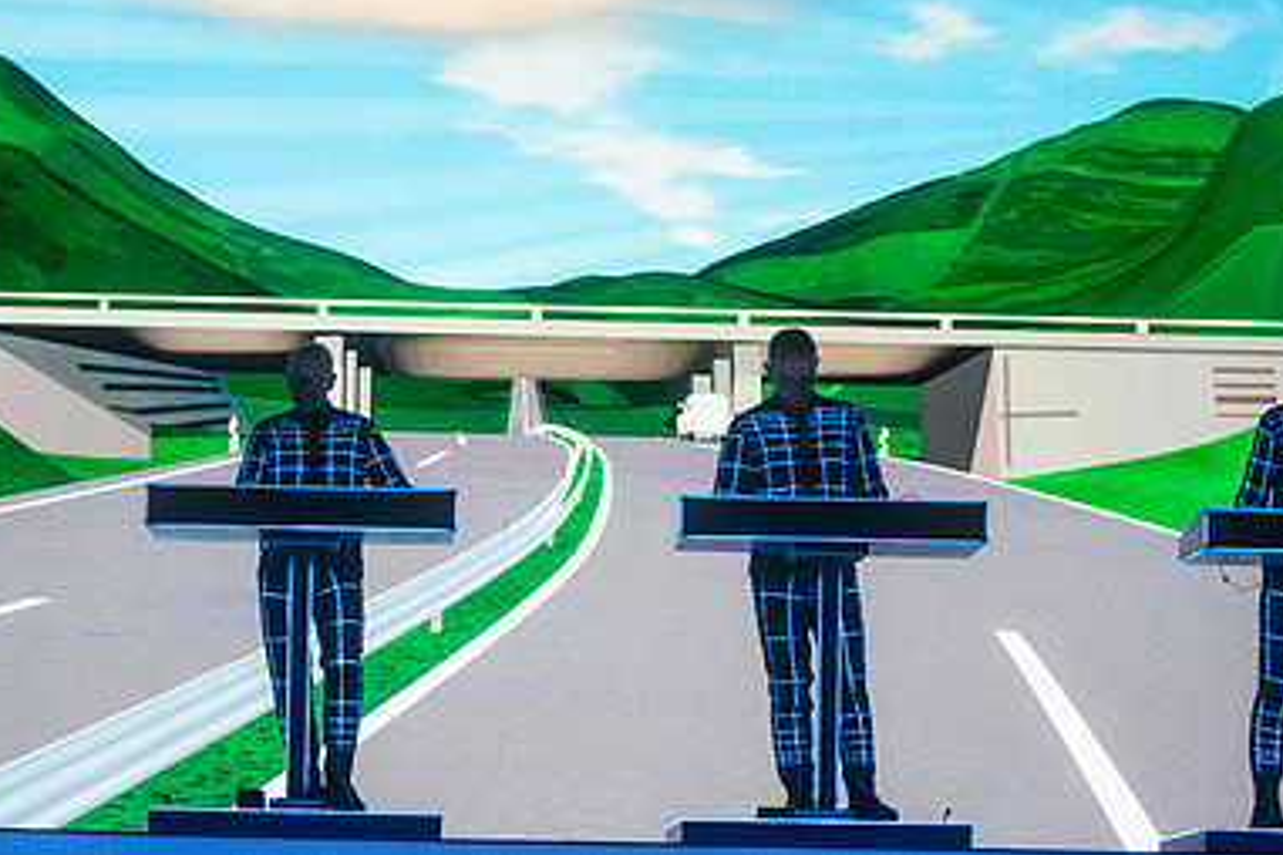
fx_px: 4561
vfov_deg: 10.7
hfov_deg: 16.0
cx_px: 586
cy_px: 344
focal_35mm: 128
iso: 2500
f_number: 3.2
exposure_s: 1/320
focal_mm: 80
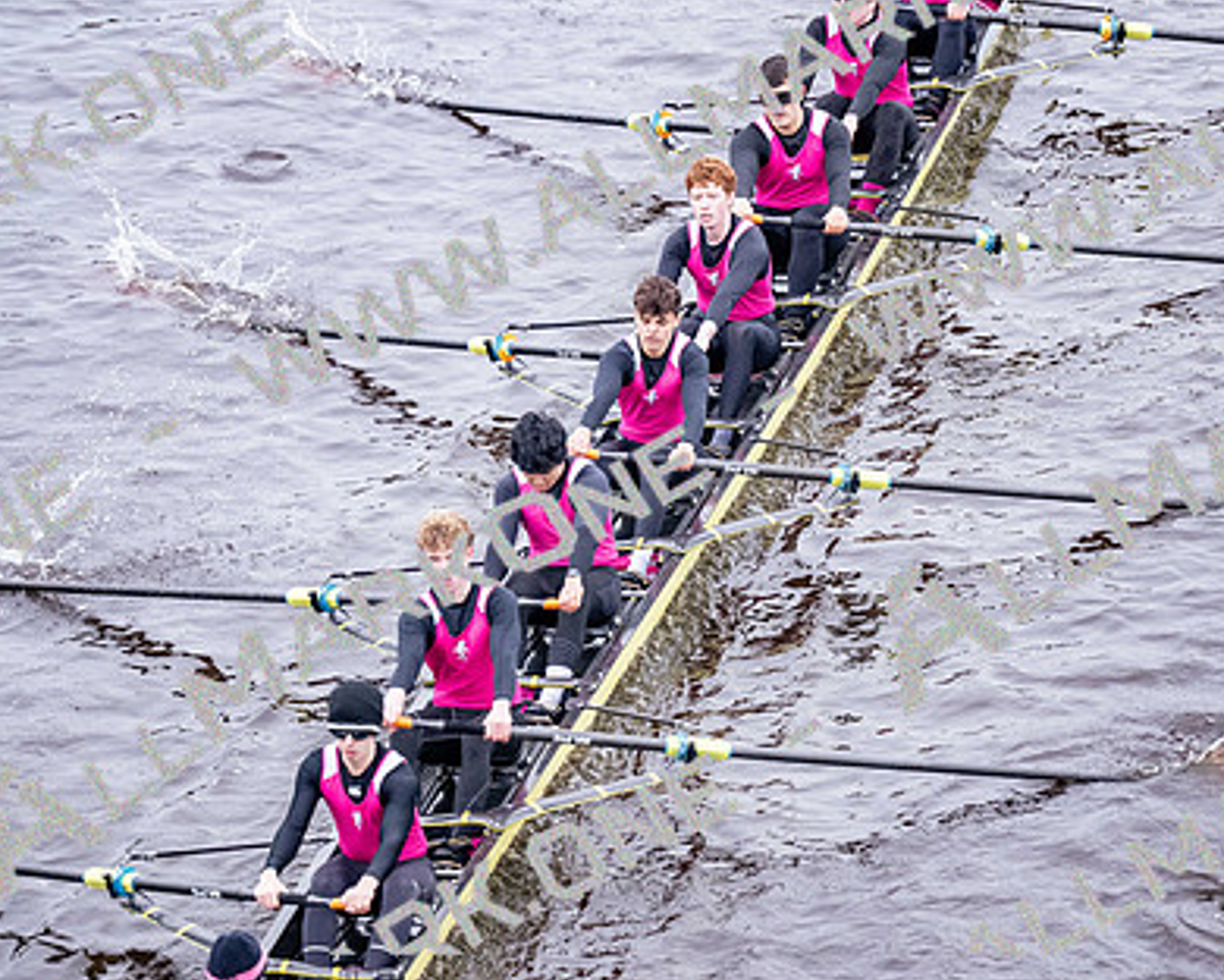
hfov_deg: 6.9
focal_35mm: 279
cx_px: 618
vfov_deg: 5.5
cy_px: 416
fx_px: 10107
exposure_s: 1/2000
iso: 3600
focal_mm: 200
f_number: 2.8
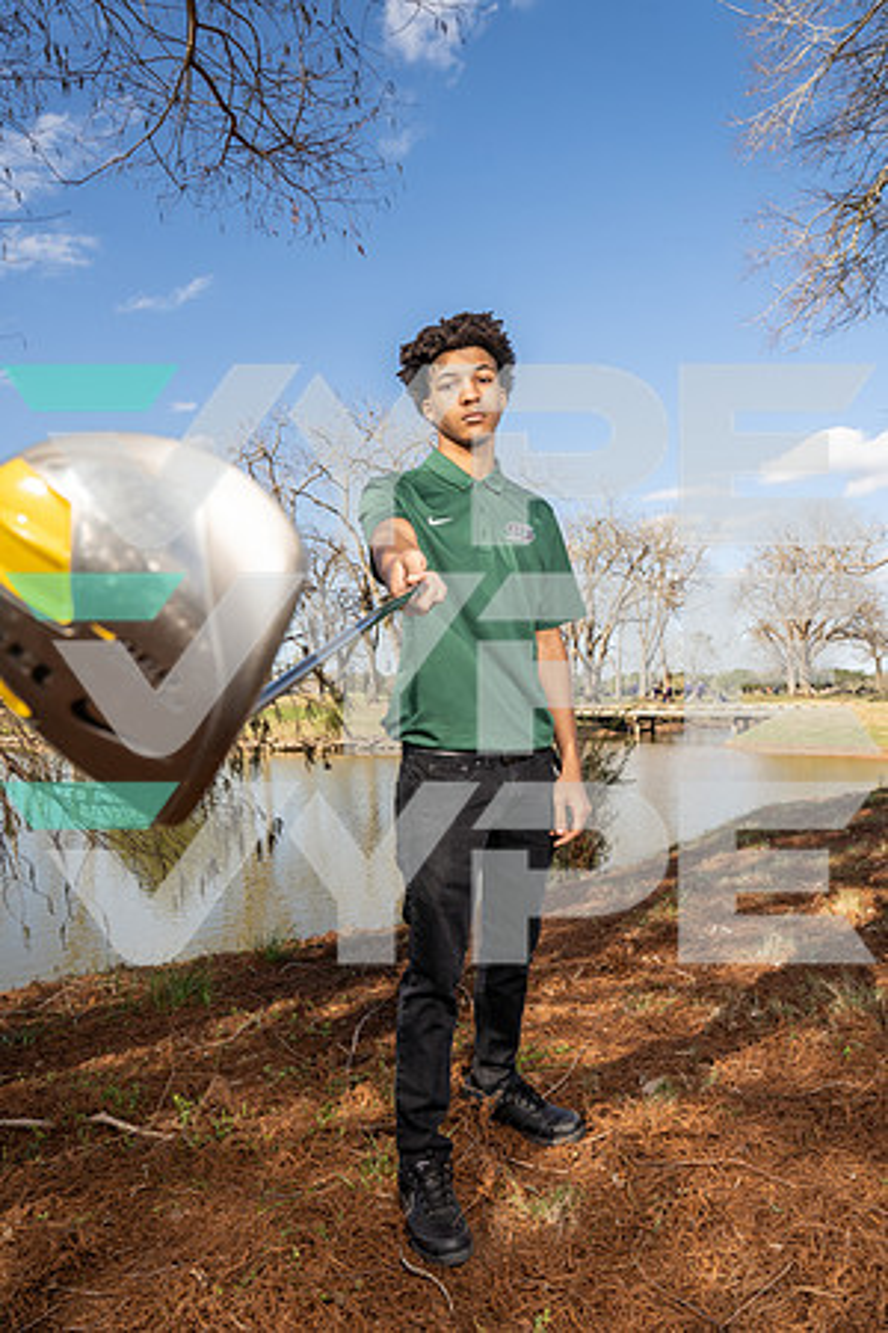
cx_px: 444
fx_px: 888
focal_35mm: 24
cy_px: 666
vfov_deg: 73.7
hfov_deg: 53.1
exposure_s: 1/250
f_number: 8
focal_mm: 24
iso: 125
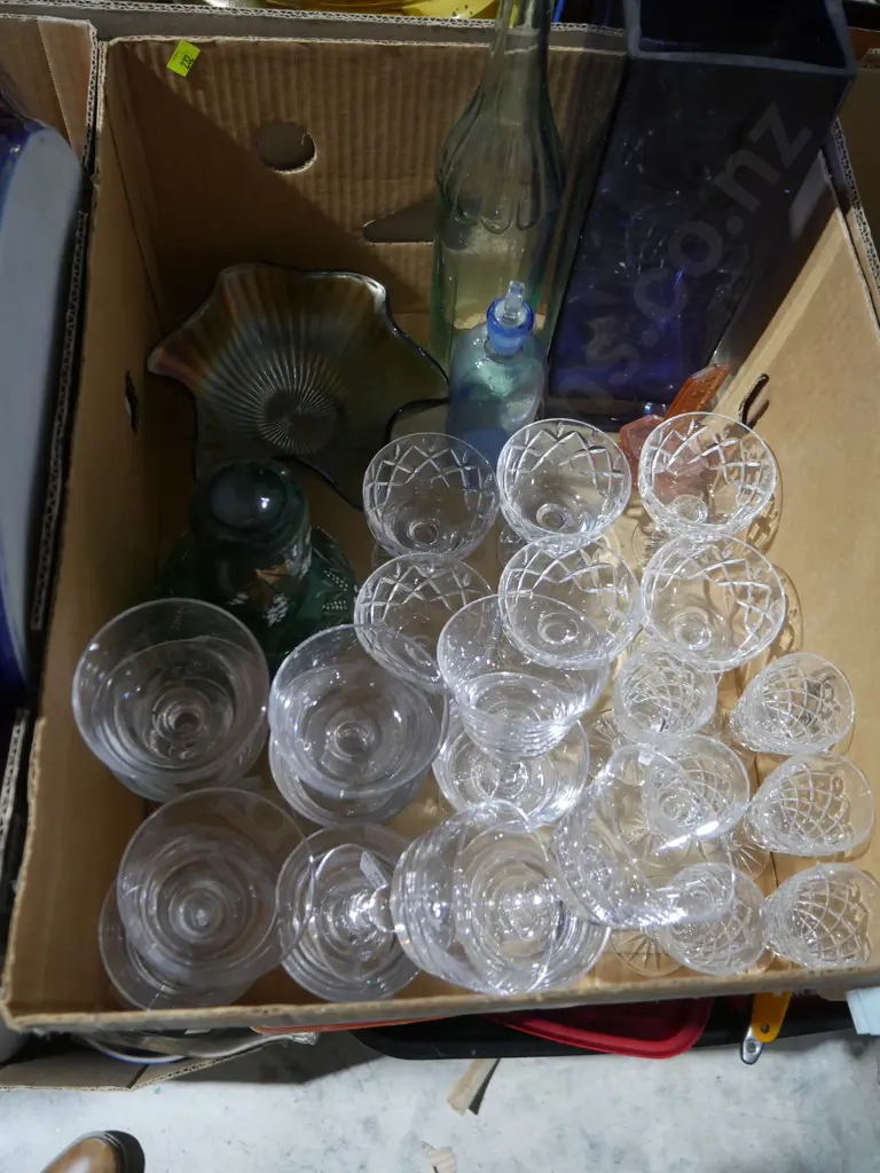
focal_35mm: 28
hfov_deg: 49.7
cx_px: 440
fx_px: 949
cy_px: 586
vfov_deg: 63.4
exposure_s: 1/60
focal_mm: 14
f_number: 3.5
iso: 1250
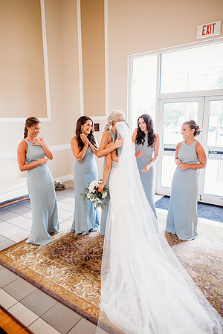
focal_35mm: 24
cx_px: 112
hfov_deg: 53.1
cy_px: 167
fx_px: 223
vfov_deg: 73.7
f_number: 2.5
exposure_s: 1/160
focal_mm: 24
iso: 640
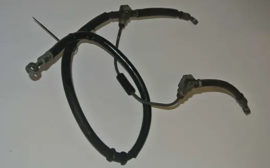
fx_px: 397
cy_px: 81
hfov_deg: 37.5
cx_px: 134
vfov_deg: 23.9
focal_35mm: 54
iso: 200
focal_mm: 19.6
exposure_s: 1/60
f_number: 4.8
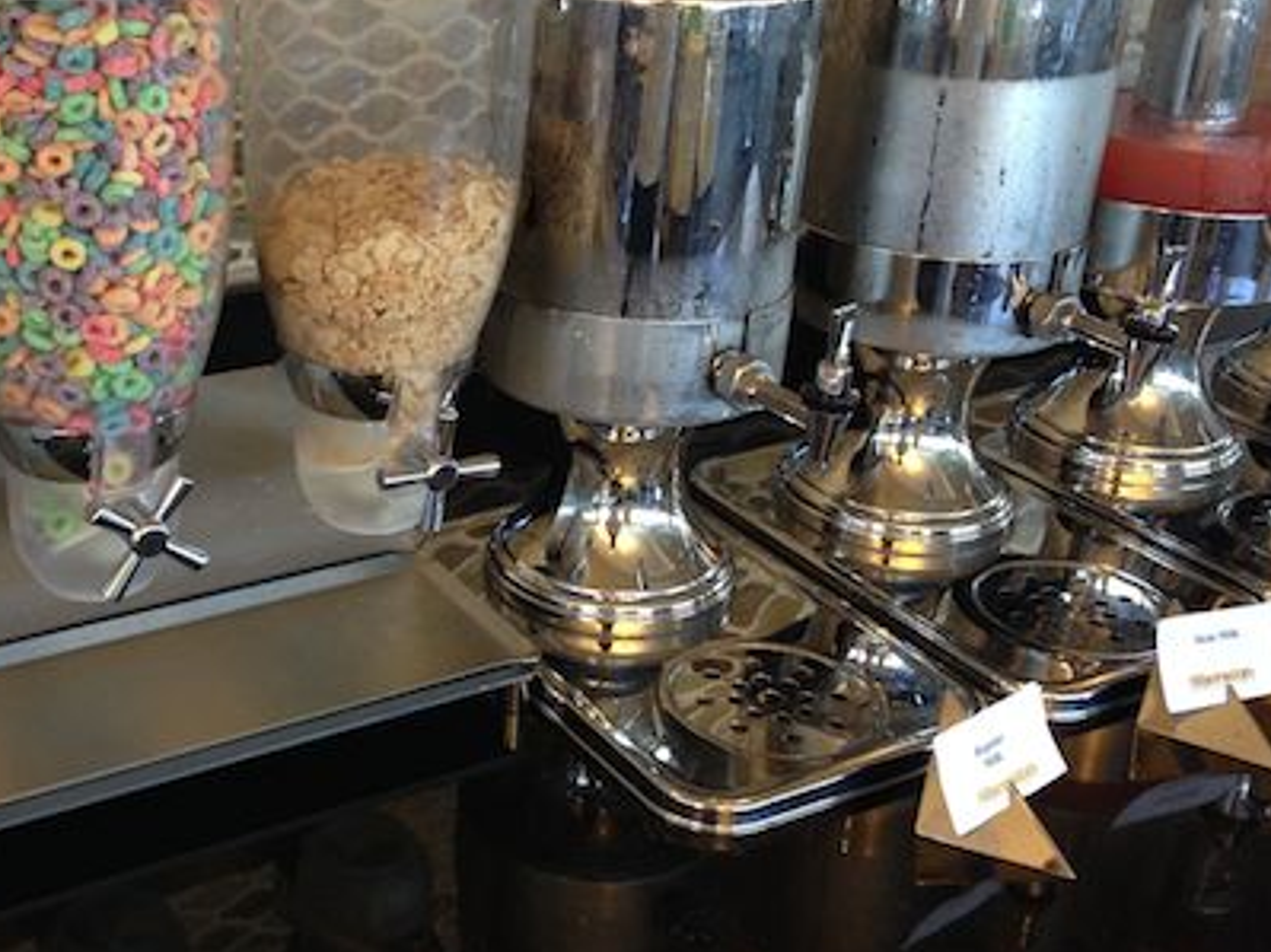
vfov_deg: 30.2
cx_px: 370
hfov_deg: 38.9
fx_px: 1762
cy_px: 406
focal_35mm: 48
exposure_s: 1/20
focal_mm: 4.12
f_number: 2.4
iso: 125
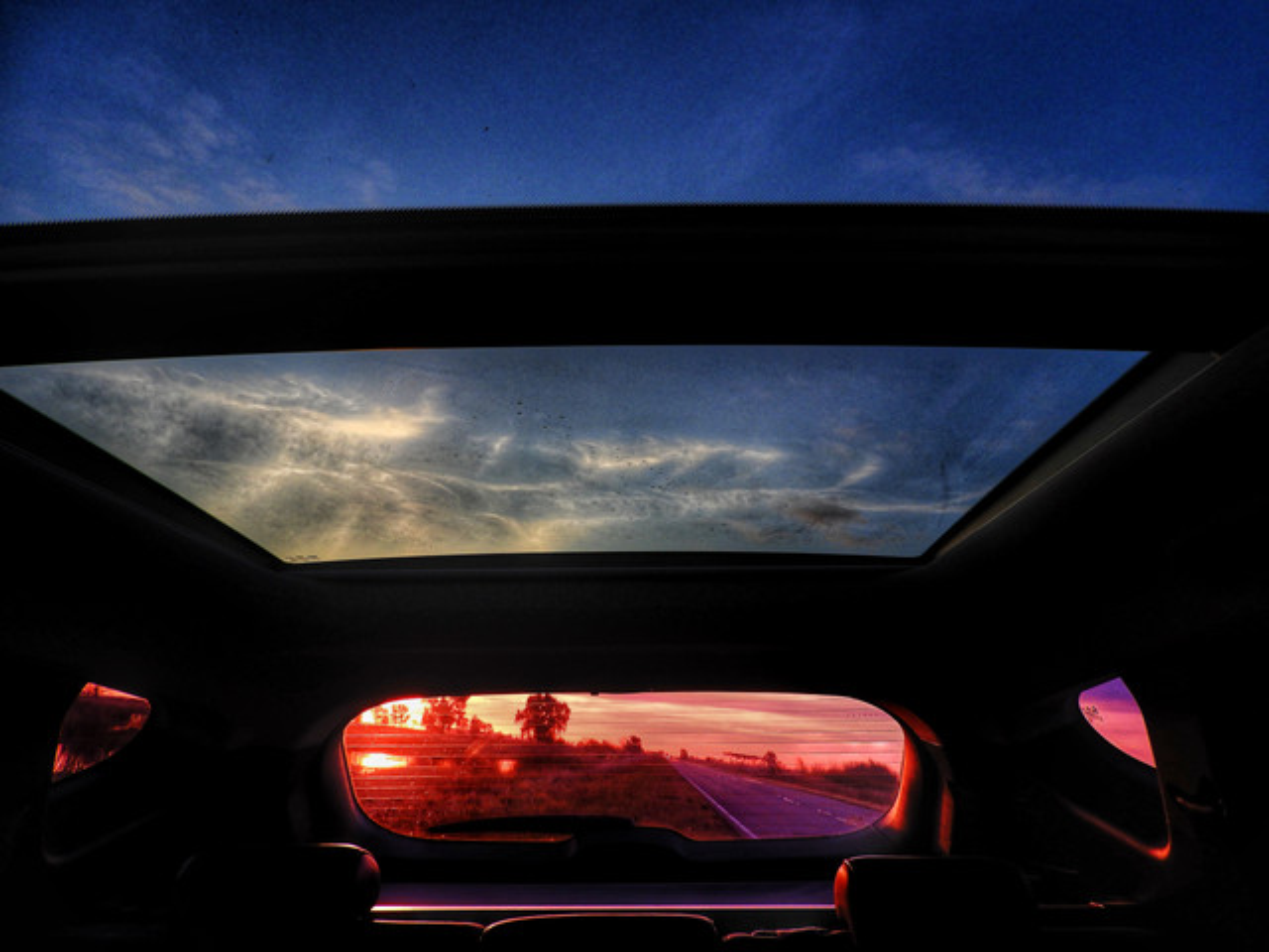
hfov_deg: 71.6
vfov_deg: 56.8
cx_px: 634
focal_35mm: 24
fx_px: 880
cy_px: 476
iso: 100
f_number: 3.3
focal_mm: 4.3
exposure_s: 1/100
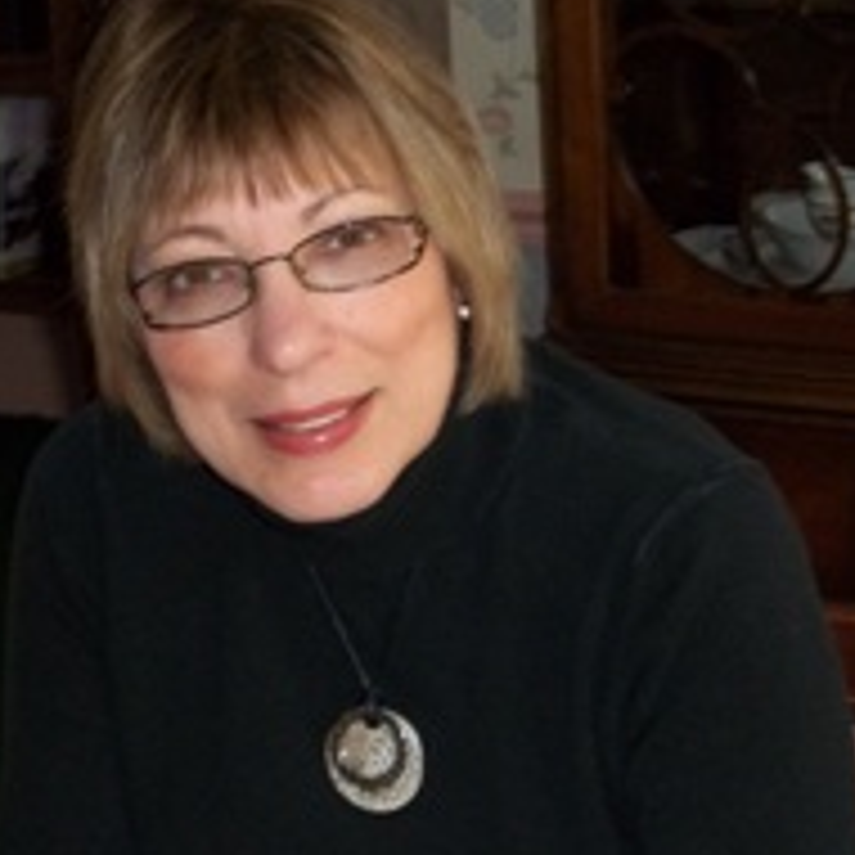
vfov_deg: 13.8
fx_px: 3521
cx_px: 223
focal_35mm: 126
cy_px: 608
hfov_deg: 13.8
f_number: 4
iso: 160
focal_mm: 11.3
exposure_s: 1/40
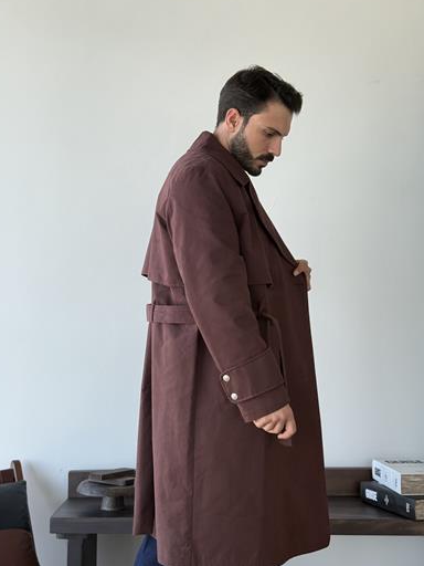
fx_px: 817
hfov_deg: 29.1
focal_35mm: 50
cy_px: 279
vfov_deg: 38.2
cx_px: 212
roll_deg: +0.0
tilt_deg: +3.3
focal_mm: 6.76
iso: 64
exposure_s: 1/221
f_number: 1.78
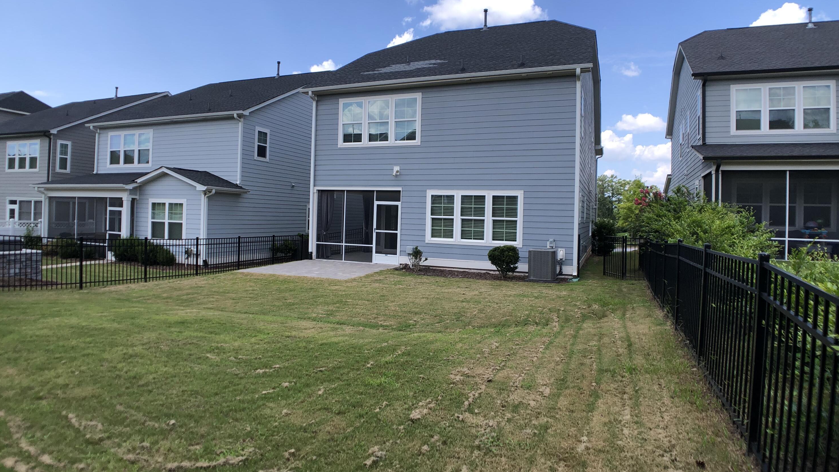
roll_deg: -0.9
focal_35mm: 31
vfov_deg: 37.8
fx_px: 690
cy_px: 222
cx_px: 415
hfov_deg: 62.6
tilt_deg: +0.1
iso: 20
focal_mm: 4
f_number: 1.8
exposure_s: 1/1033
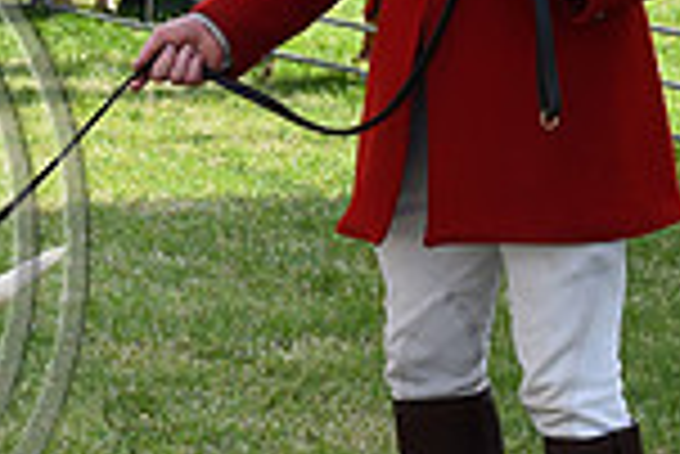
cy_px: 184
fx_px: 3630
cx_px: -428
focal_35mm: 192
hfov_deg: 10.2
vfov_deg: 7.2
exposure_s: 1/1250
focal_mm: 50
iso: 1100
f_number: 10
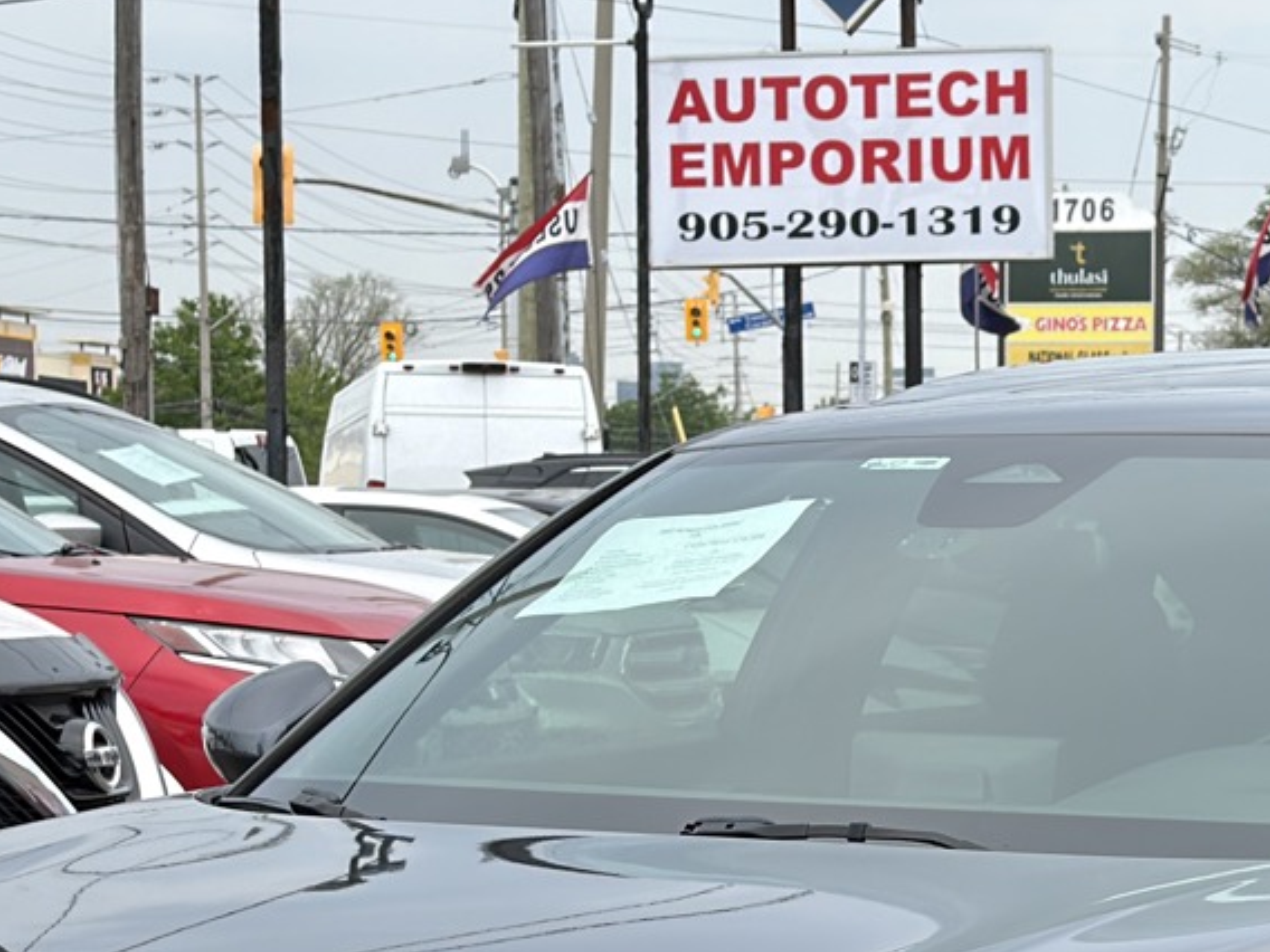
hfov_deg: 17.2
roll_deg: -0.3
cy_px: 948
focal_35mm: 114
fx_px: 4182
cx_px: 852
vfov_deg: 12.8
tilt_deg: -5.8
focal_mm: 6.76
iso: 100
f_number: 1.78
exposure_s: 1/1309
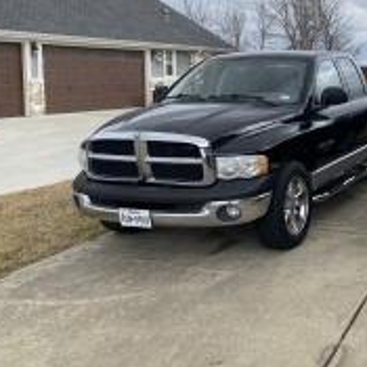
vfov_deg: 35.2
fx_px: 576
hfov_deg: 32.9
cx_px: 354
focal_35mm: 48
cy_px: 136
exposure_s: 1/2222
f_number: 1.8
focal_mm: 4.25
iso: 32
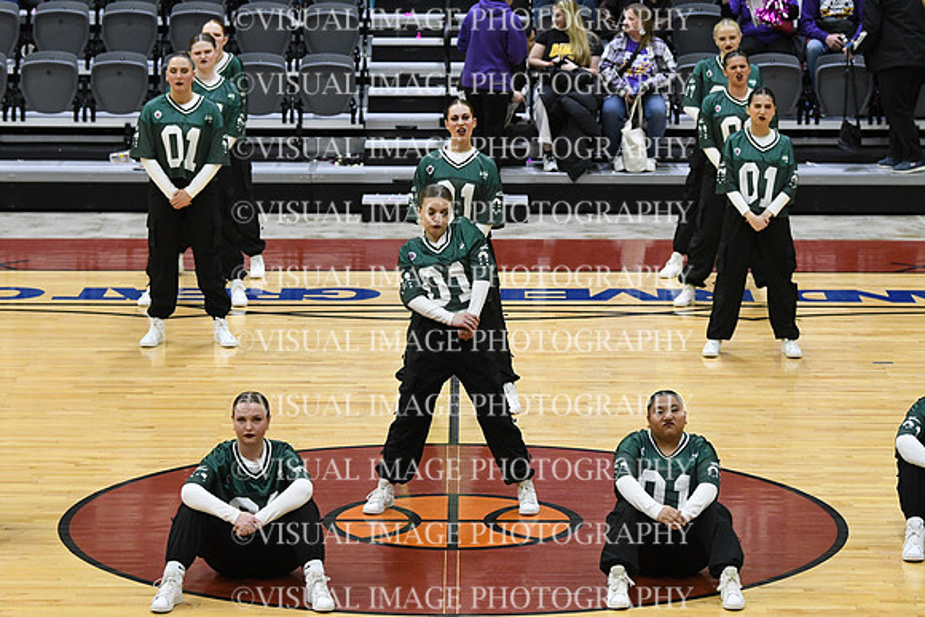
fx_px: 3778
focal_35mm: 147
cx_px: 462
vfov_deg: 9.3
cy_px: 308
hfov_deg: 14.0
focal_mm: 98
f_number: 4
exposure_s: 1/250
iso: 3200
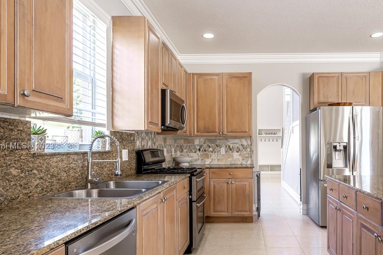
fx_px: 277
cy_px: 147
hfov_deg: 68.3
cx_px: 241
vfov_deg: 49.4
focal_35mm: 26
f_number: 8
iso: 200
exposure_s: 1/30
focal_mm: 16
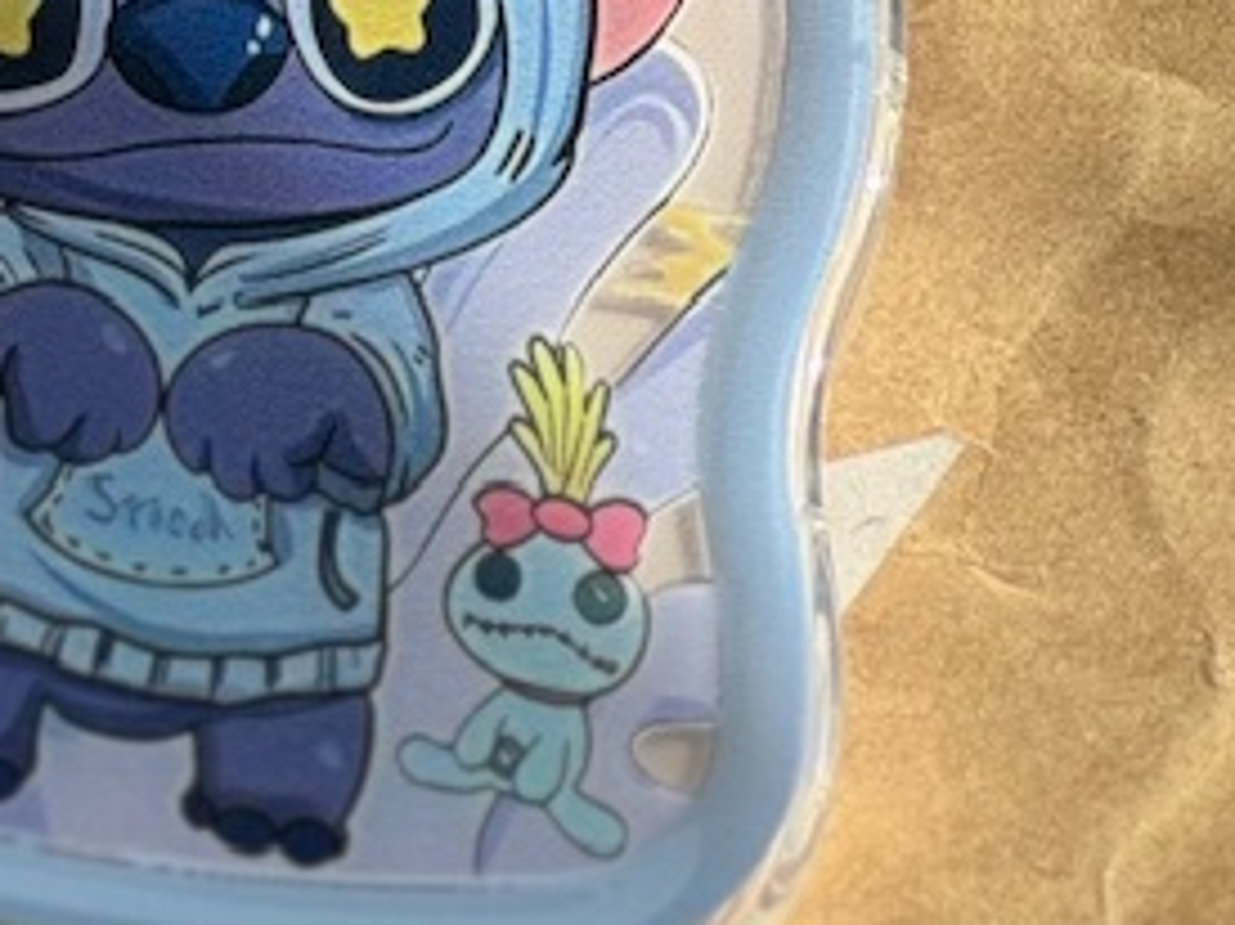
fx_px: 12803
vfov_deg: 4.1
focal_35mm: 359
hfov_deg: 5.5
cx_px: -373
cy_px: -1370
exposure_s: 1/333
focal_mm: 9
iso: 25
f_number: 2.8
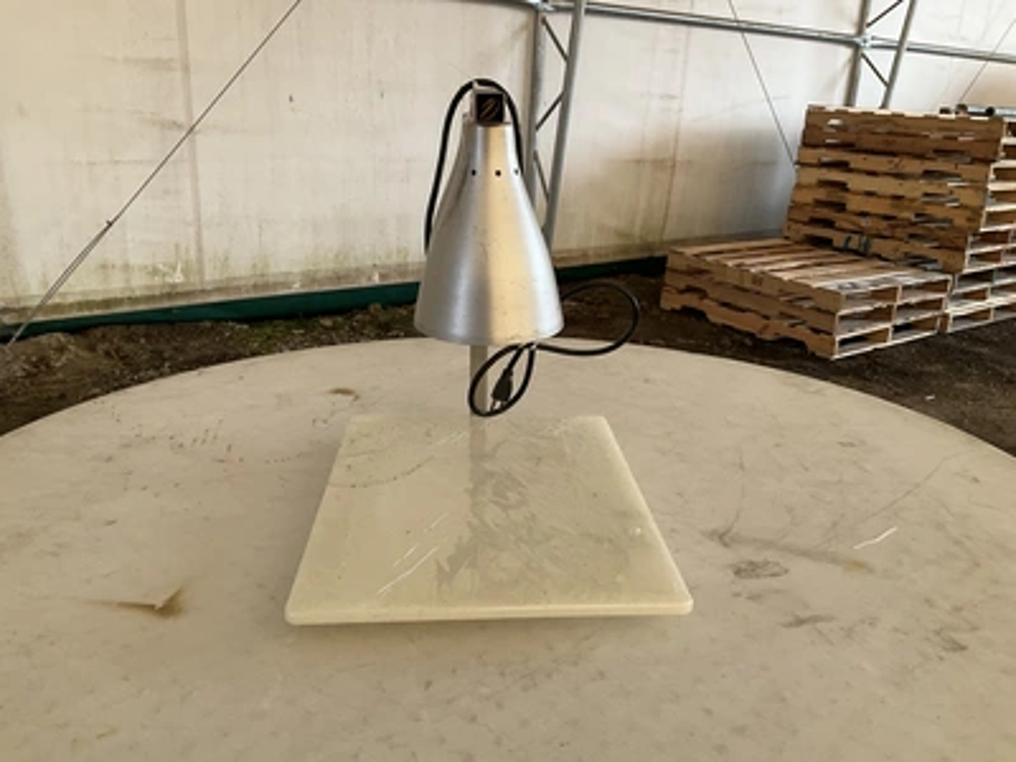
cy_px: 381
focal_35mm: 29
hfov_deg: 61.7
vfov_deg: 48.2
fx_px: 851
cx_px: 508
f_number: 1.8
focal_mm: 3
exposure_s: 1/133
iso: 16
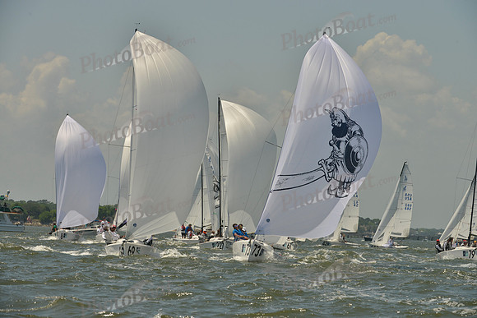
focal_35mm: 200
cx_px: 238
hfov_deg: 10.3
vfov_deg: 6.9
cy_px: 159
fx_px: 2650
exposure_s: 1/1250
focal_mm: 200
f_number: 11
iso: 280
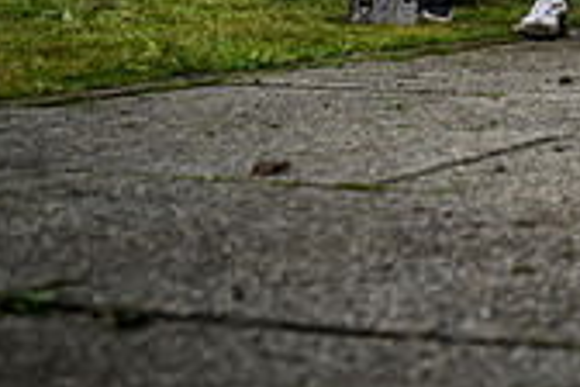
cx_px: 956
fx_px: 1337
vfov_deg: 15.0
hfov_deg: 19.9
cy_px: -230
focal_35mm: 83
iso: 1000
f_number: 4.5
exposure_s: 1/320
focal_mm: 24
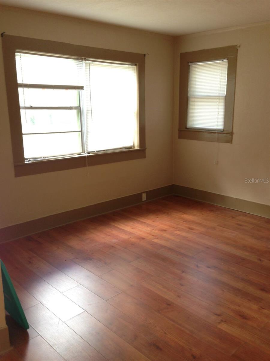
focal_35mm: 33
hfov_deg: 42.9
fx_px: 343
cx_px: 135
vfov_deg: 55.4
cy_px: 180
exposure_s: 1/20
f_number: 2.4
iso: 50
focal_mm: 4.13
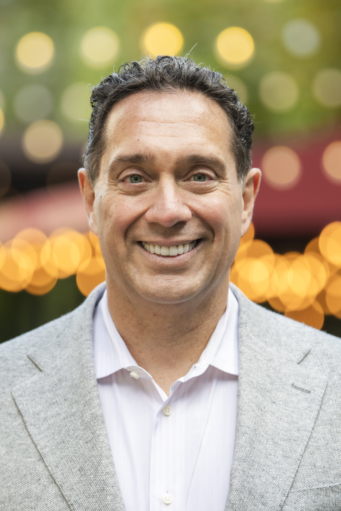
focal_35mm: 140
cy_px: 256
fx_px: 1989
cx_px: 170
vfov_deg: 14.7
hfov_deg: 9.8
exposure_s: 1/400
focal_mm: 140
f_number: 2.8
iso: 320
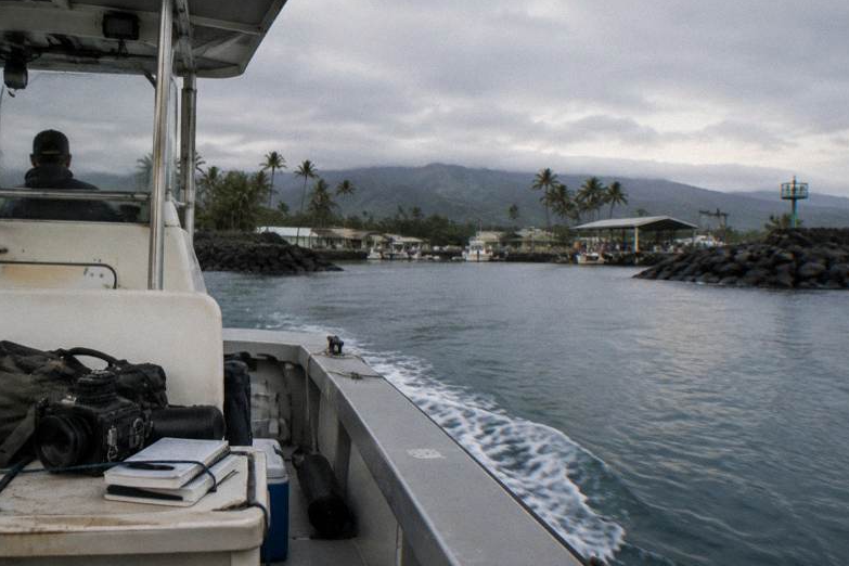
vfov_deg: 28.1
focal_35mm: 48
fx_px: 1132
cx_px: 430
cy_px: 282
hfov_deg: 41.1
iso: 6400
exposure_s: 1/20
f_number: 9
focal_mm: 47
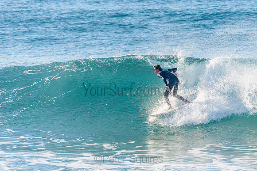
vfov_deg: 2.3
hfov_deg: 3.4
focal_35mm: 607
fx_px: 4333
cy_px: 90
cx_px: 156
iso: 280
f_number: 5.6
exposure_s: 1/2000
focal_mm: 500
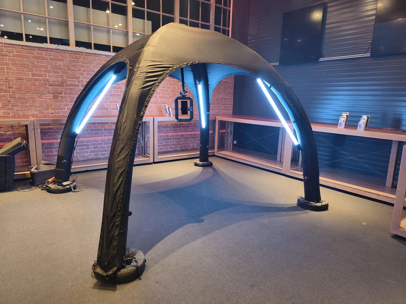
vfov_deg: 58.9
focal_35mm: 23
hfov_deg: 73.9
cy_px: 152
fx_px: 270
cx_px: 203
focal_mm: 6.14
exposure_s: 1/33.3
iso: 1000
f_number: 1.65
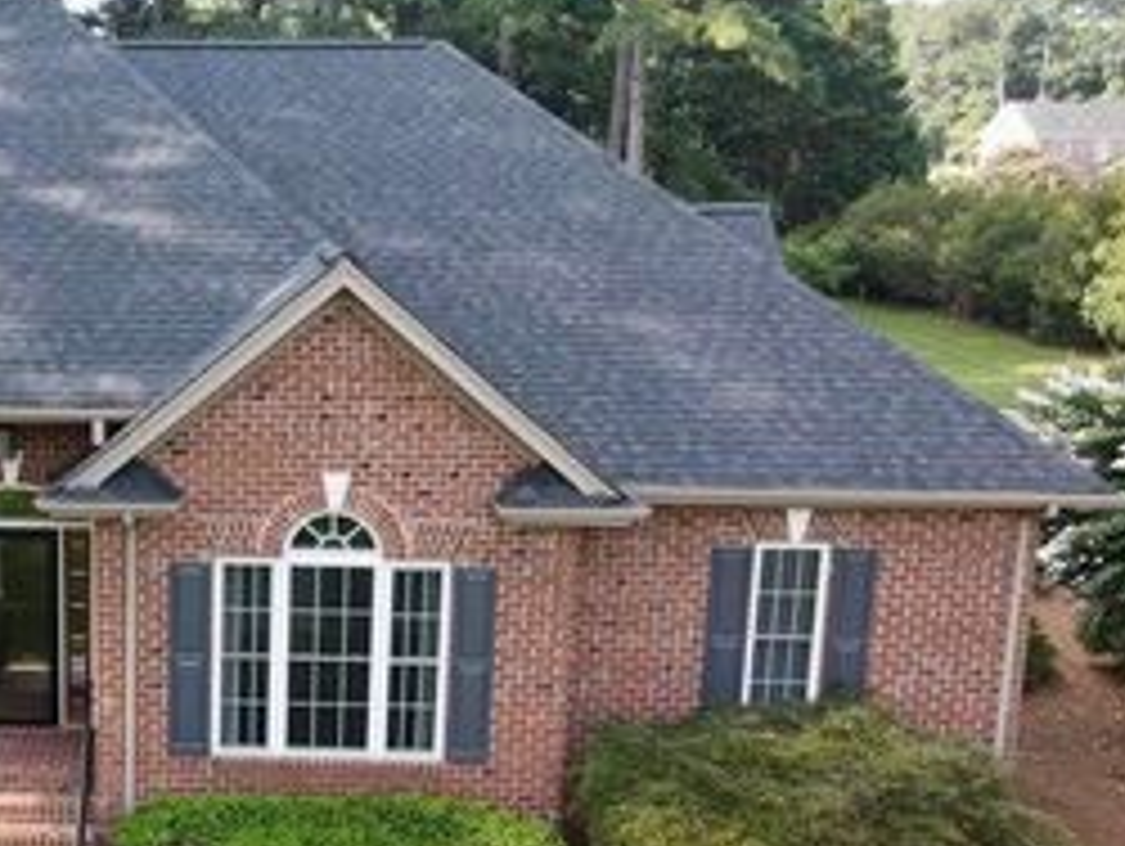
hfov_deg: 37.0
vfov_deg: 30.3
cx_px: 108
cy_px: 488
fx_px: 1561
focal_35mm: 48
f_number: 2.8
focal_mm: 4.5
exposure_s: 1/60
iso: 100
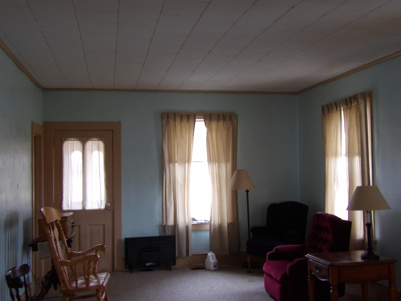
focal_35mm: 39
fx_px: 452
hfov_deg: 47.9
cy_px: 150
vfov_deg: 36.8
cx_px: 200
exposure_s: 1/20
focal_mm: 7
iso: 202
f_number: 3.7
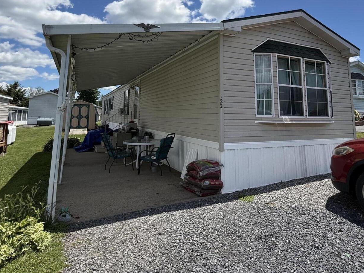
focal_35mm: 23
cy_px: 83
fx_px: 242
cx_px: 183
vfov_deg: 57.1
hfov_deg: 73.9
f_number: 2.2
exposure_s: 1/2165
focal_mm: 2.22
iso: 64
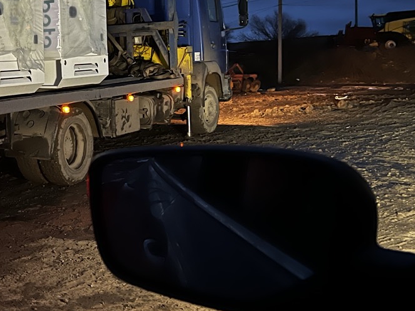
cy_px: 70
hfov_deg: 32.2
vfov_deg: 26.1
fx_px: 659
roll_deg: +0.4
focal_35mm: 55
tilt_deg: +0.1
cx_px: 2
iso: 640
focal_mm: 5.7
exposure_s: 1/13
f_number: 1.5
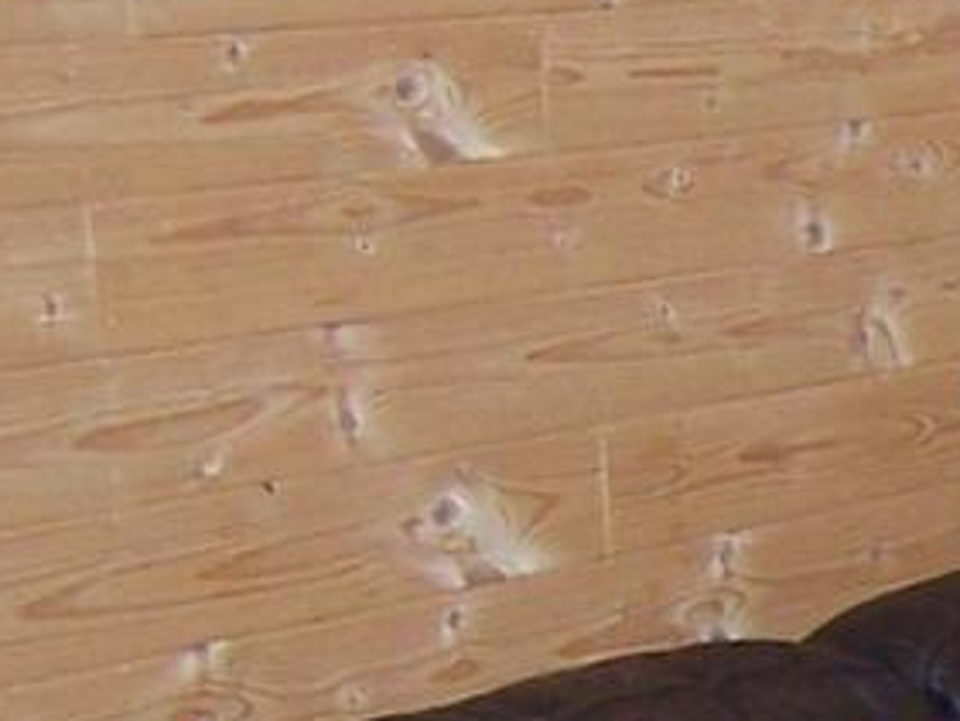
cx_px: 2309
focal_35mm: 169
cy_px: 1029
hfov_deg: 10.2
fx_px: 4689
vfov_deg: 8.6
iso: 140
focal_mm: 5.5
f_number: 2.8
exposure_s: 1/60
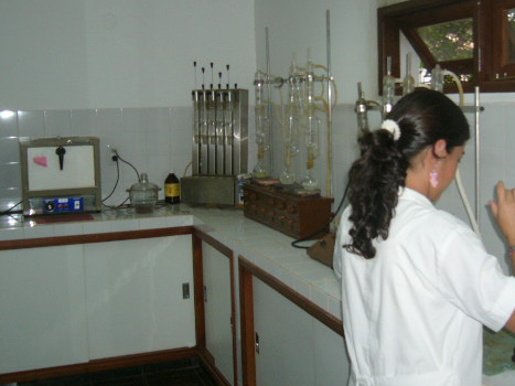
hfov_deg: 39.6
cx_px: 282
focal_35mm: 48
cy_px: 143
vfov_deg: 30.1
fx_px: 714
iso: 100
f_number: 2.8
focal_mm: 5.8
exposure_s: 1/60
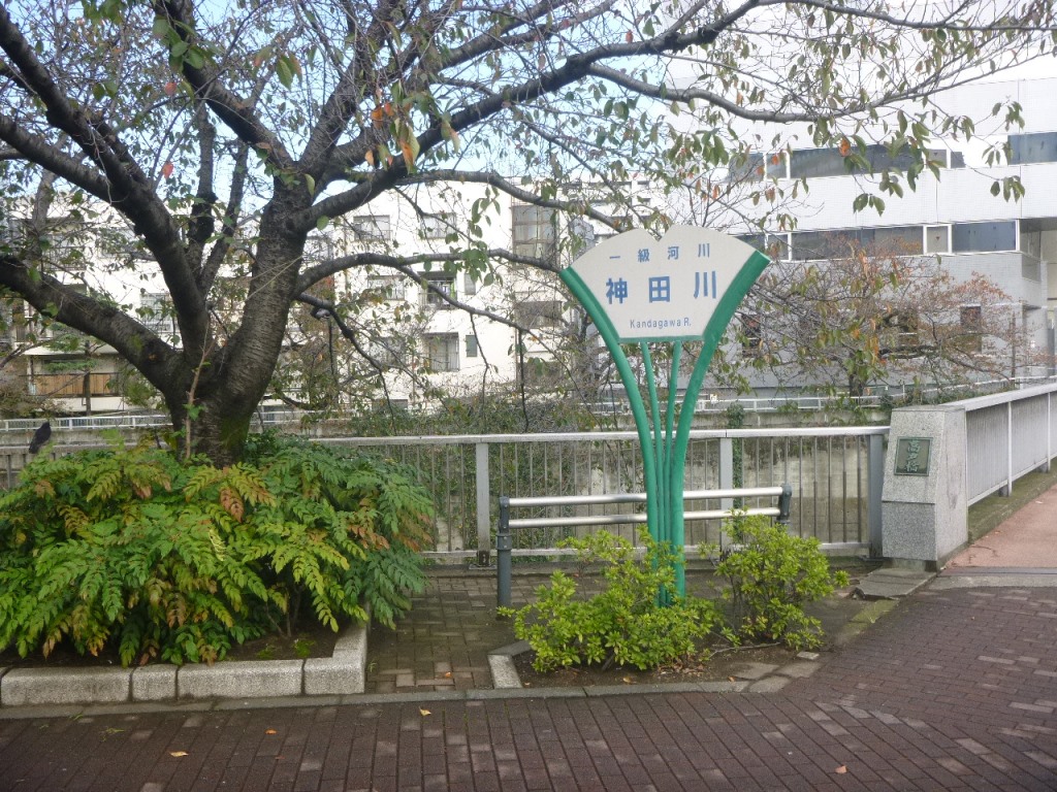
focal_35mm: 33
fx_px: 1008
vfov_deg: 42.9
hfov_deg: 55.4
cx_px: 528
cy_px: 396
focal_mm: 5.9
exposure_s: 1/100
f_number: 4.3
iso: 100
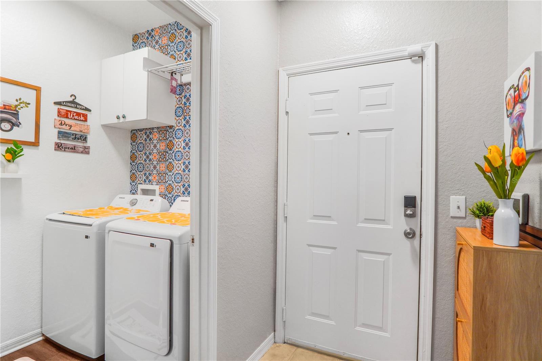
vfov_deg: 67.4
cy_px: 180
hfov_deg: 90.0
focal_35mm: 18
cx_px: 271
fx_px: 271
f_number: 4
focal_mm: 12
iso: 320
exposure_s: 1/125
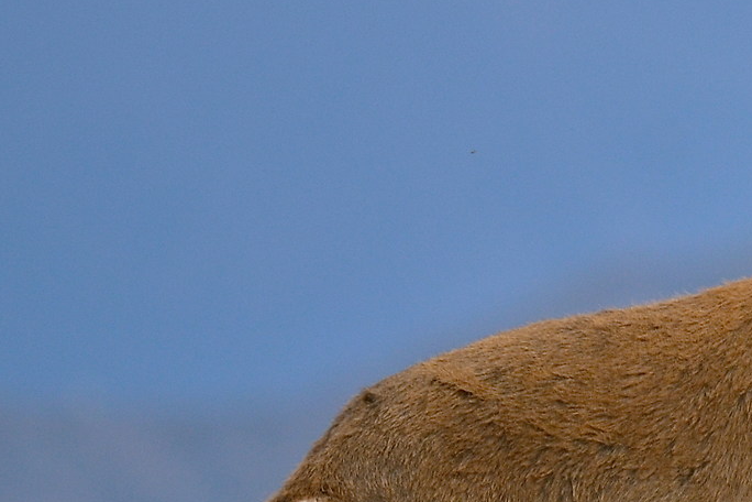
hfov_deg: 1.3
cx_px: 994
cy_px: 347
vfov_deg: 0.9
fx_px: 33002
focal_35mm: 1580
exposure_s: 1/500
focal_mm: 300
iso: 320
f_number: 5.6
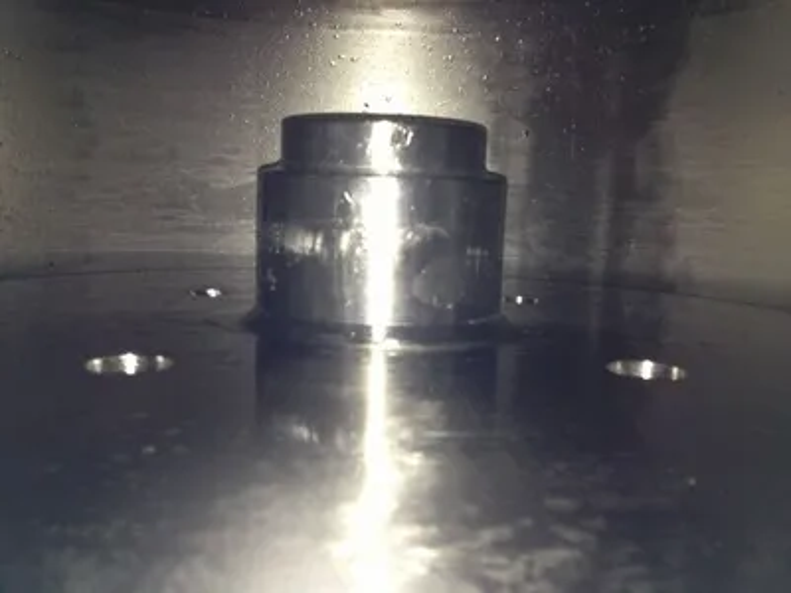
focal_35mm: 35
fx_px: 800
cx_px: 396
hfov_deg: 52.6
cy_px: 296
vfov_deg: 40.7
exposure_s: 1/16
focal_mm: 4.28
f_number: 2.4
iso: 100
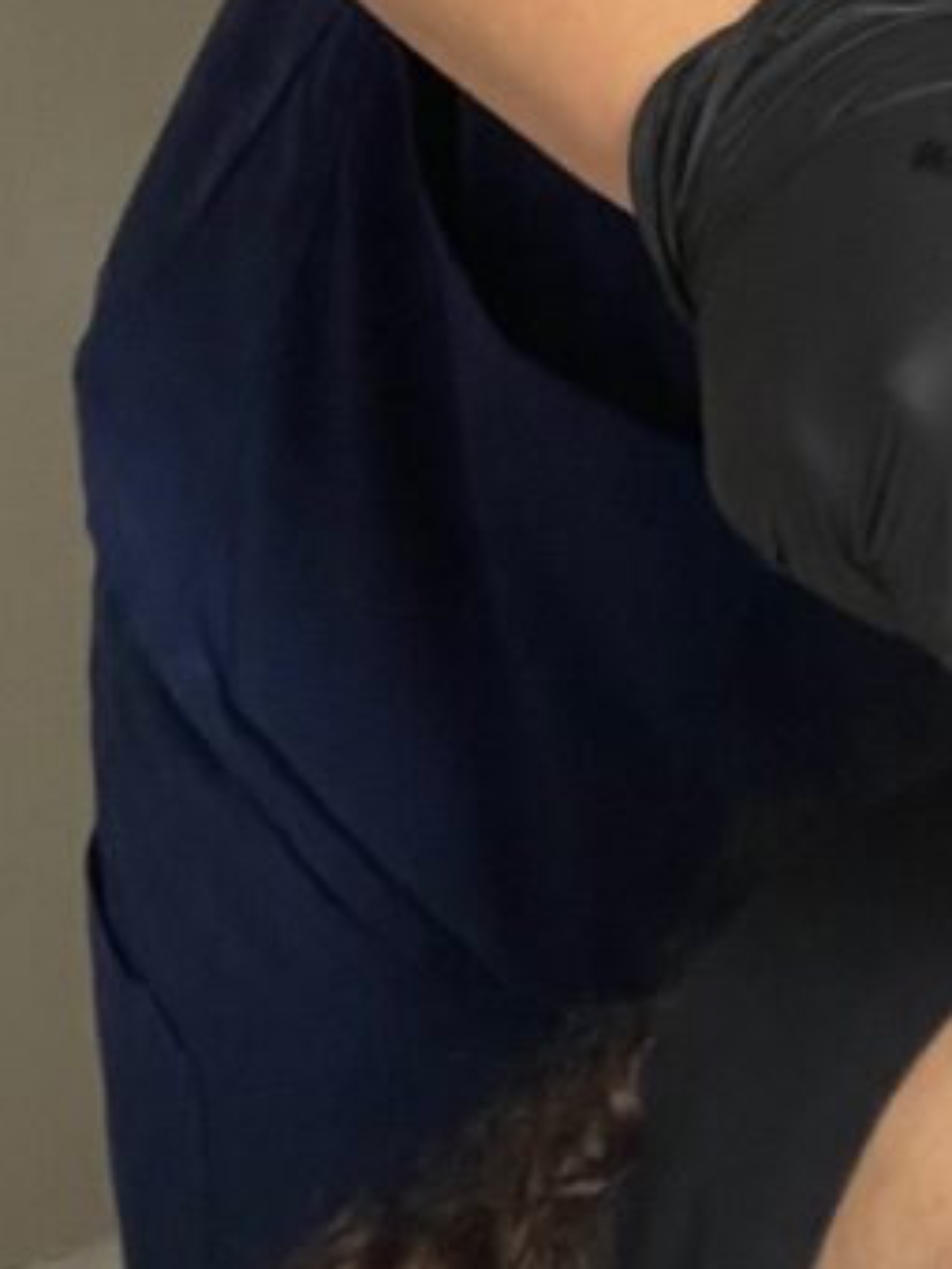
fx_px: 3887
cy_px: 52
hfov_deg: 13.1
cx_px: 1501
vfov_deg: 18.2
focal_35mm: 106
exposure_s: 1/50
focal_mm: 2.71
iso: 125
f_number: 2.2
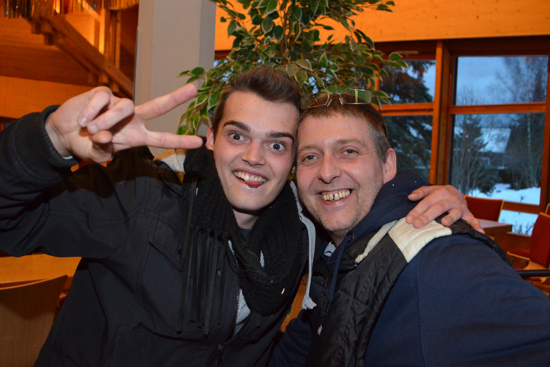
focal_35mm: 27
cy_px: 184
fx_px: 413
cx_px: 275
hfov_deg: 67.4
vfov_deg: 48.0
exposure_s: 1/60
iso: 2500
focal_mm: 18
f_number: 4
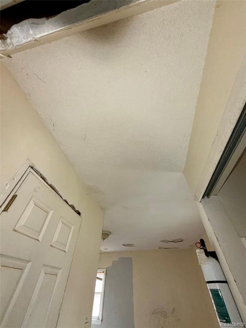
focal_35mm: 14
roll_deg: -2.6
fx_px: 133
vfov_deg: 102.1
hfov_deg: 85.7
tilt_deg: +44.8
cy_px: 164
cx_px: 123
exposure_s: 1/66
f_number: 2.2
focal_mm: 2.22
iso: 100
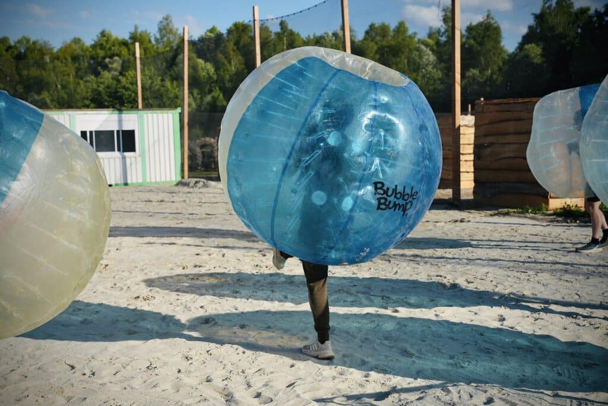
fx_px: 872
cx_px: 304
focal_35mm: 52
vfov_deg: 26.2
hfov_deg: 38.5
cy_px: 203
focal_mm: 51.6
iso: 100
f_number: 4.5
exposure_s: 1/800
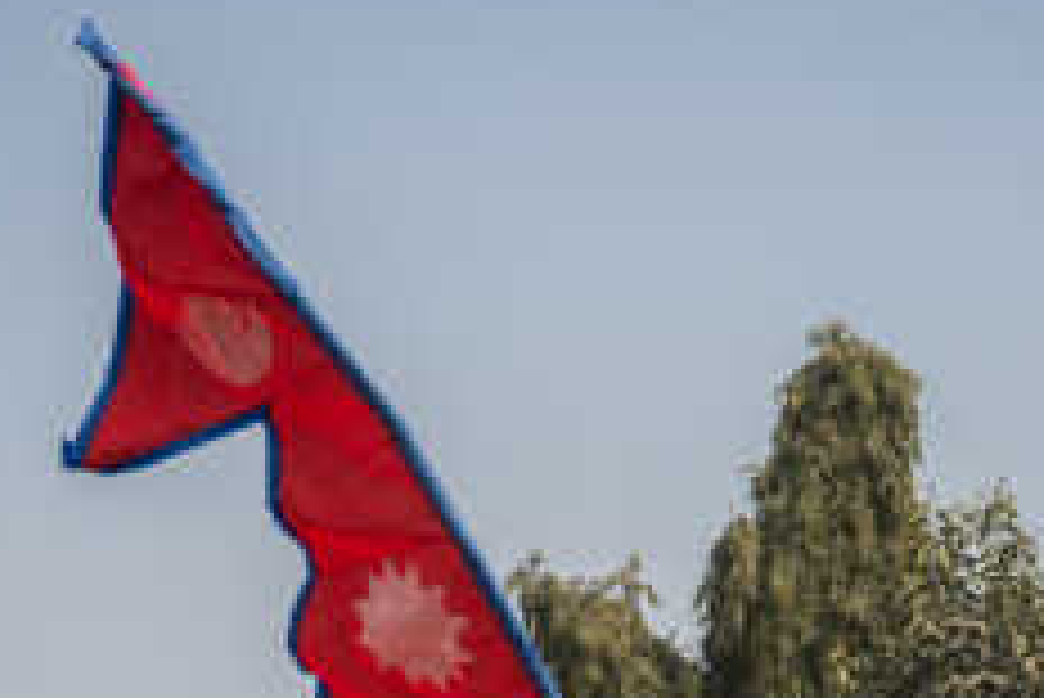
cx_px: 603
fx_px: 3221
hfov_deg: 18.4
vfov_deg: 12.2
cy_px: 693
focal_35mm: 111
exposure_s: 1/640
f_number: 4.5
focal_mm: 43
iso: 100
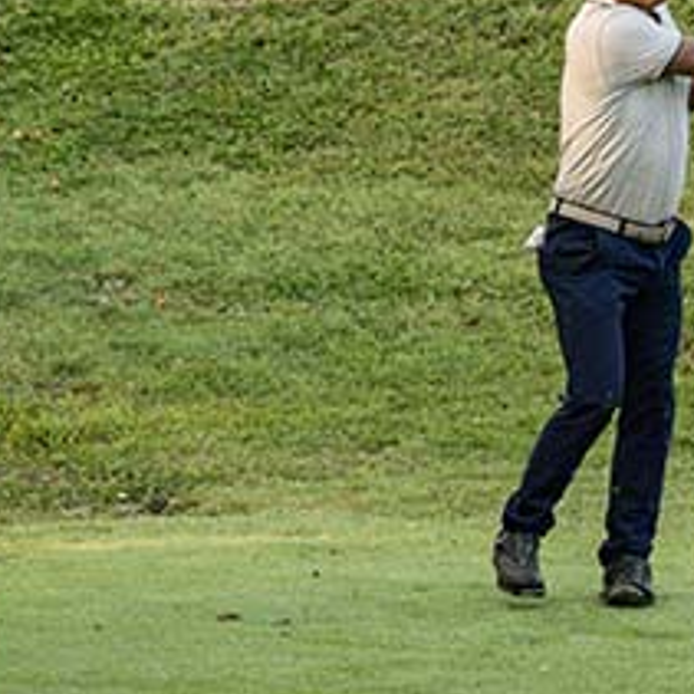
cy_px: 118
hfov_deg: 4.8
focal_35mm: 368
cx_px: 7
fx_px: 8347
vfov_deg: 4.8
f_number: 5.6
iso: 4500
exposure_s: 1/2500
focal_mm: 95
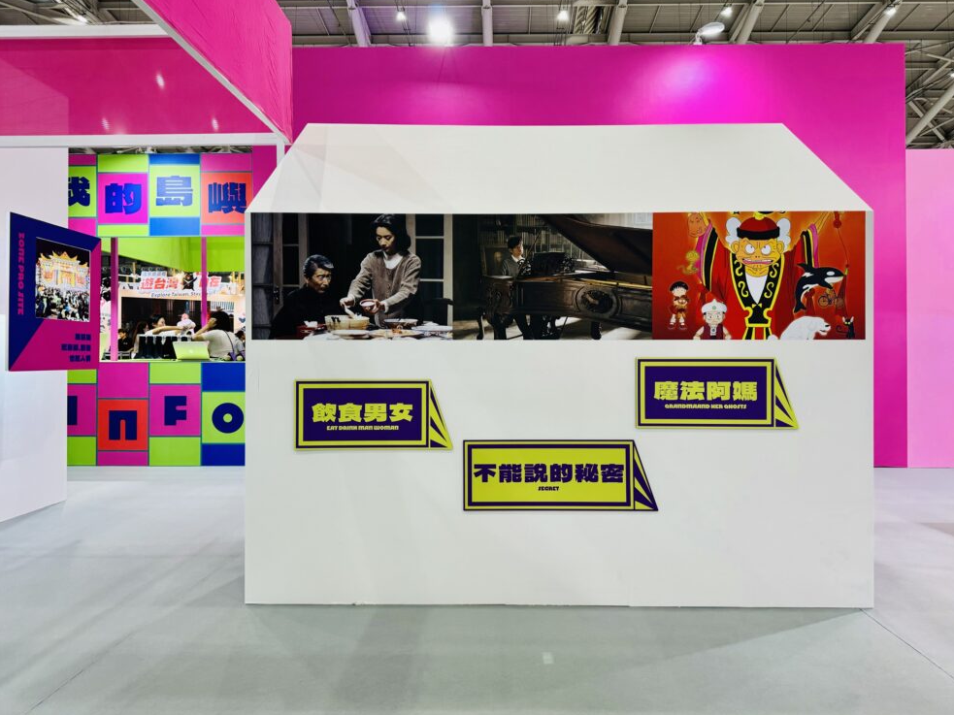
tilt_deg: +0.8
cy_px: 345
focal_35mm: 25
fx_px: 689
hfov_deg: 69.4
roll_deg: +0.6
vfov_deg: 54.9
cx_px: 494
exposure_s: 1/120
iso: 125
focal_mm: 6.76
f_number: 1.78
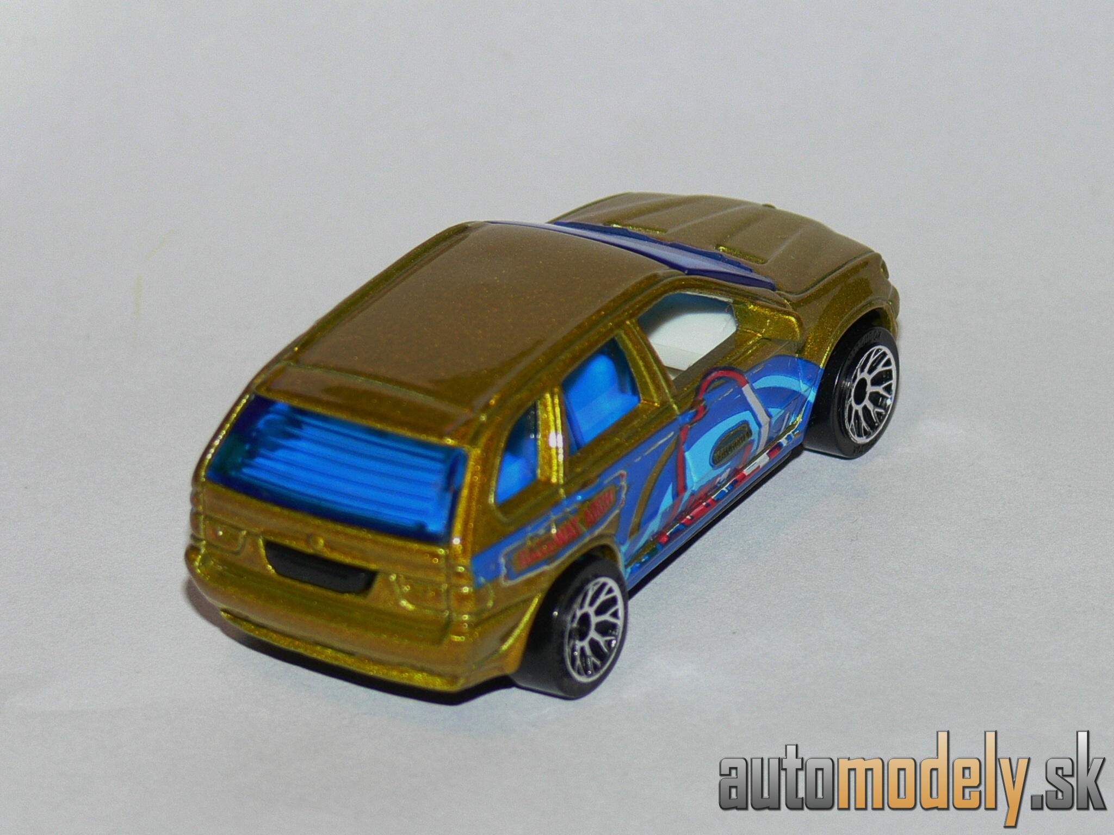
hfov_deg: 10.1
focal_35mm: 196
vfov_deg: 7.6
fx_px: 6308
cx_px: 557
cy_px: 418
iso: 100
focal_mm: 25.9
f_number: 3.6
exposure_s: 1/30
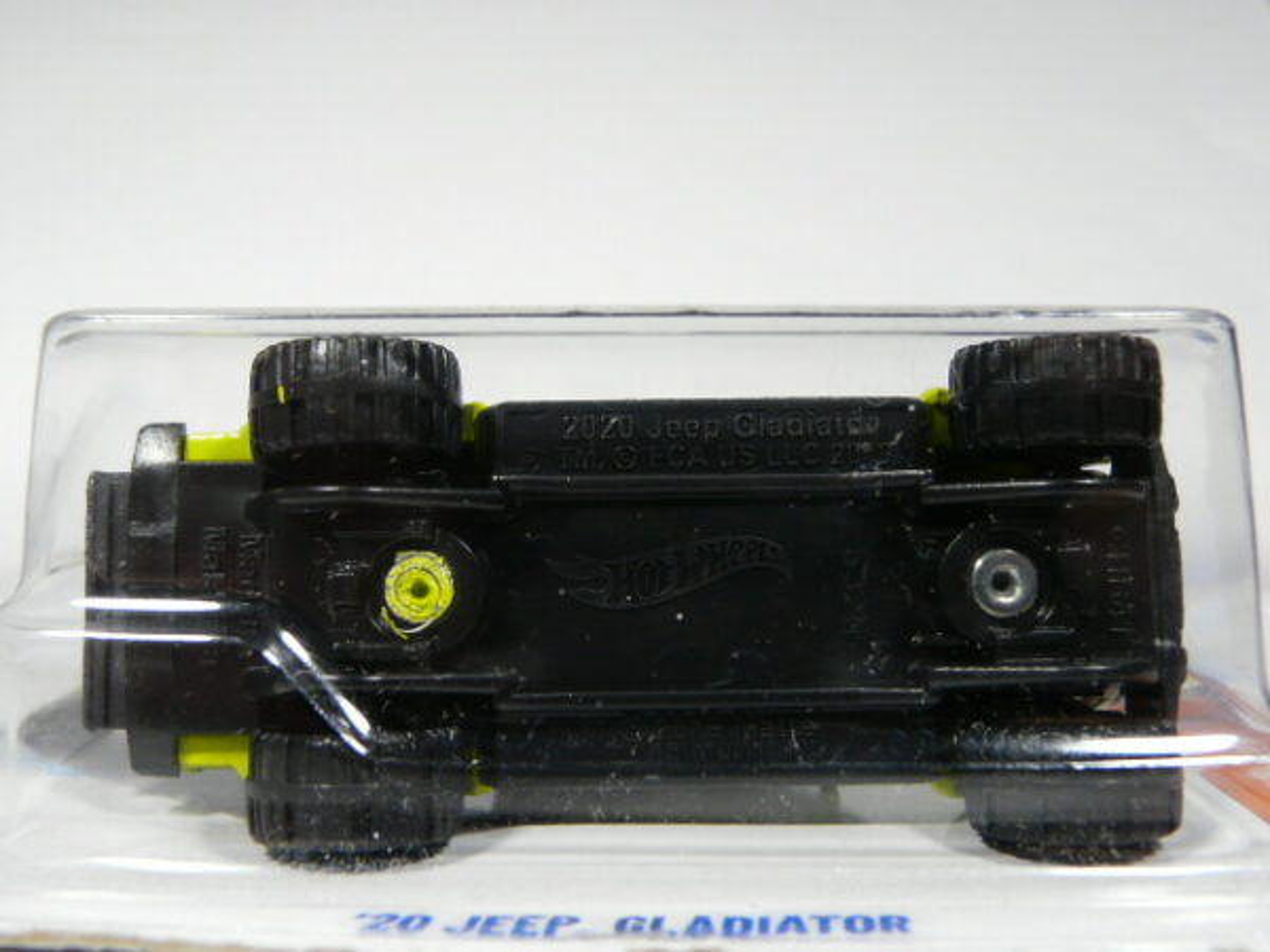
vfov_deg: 38.7
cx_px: 635
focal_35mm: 37
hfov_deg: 50.1
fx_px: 1357
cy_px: 476
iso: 100
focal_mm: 4.6
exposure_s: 1/50
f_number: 2.8
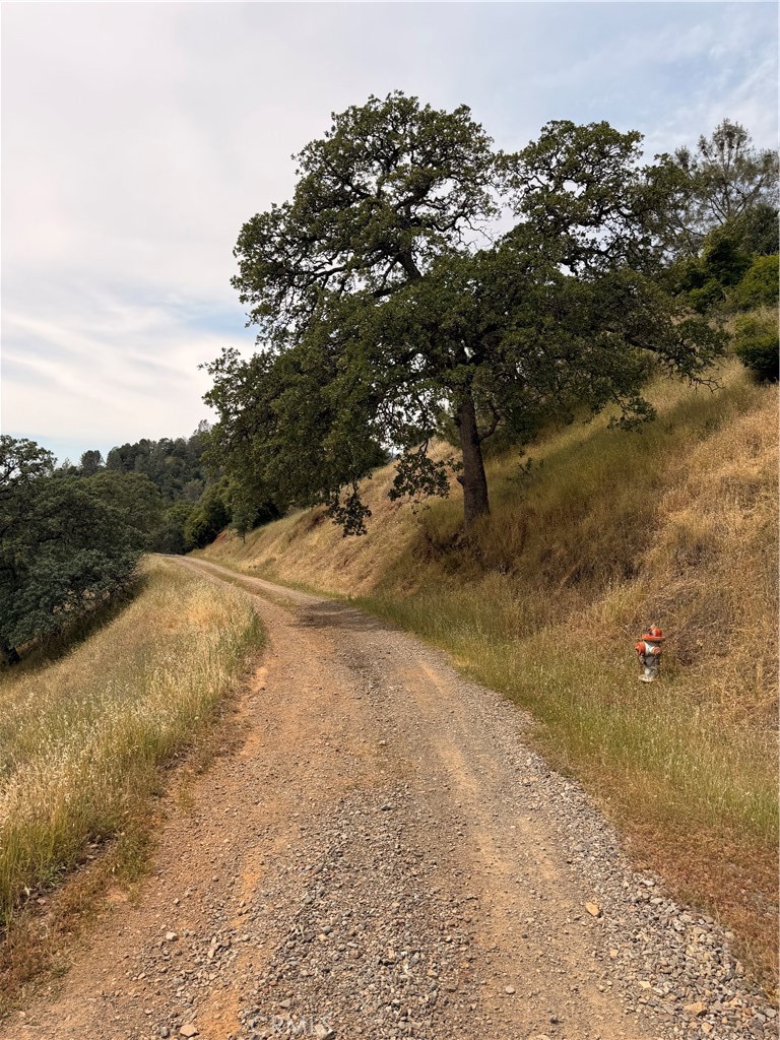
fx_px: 721
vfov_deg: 71.6
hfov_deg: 56.8
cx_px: 390
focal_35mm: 24
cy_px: 520
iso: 80
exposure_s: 1/6173
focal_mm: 6.76
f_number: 1.78
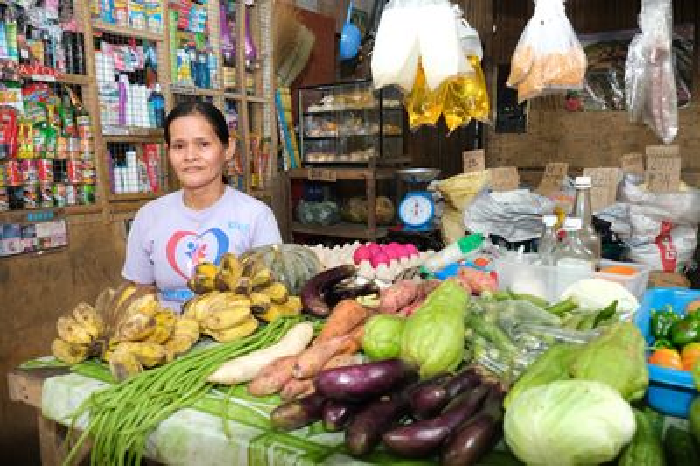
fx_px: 563
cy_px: 233
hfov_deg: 63.7
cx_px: 350
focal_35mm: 29
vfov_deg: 44.9
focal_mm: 19
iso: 3200
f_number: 5.6
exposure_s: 1/400
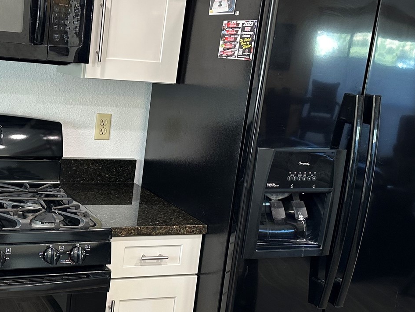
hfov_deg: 35.6
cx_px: 81
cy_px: 195
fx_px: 623
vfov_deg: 27.9
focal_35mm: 52
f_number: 1.78
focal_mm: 6.86
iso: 160
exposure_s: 1/60
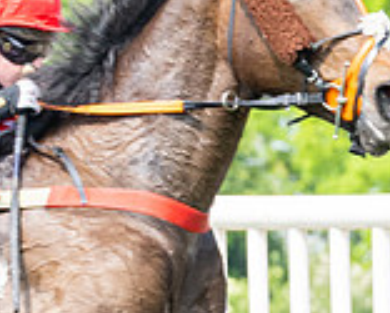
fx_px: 8697
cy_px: 519
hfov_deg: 2.6
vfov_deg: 2.1
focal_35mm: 753
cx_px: -201
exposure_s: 1/800
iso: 400
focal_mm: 102
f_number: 5
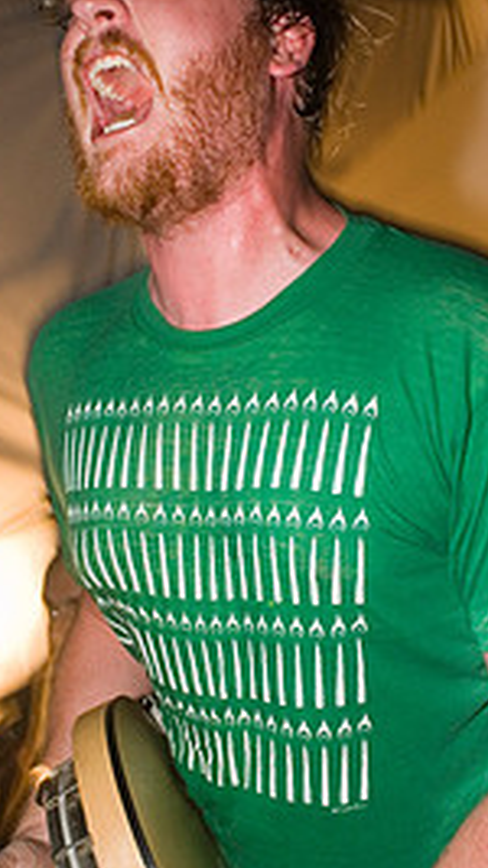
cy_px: 484
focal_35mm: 53
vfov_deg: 39.1
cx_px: 255
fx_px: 1220
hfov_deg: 22.6
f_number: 3.2
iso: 800
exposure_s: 1/13
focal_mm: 20
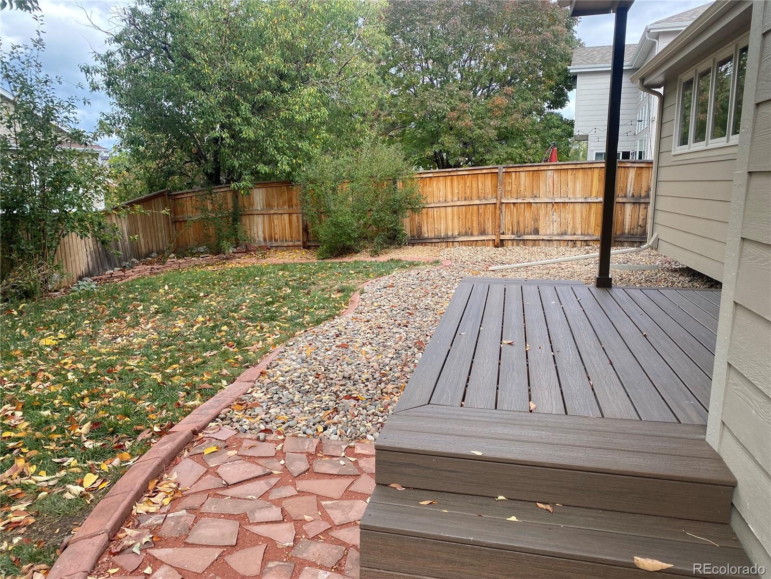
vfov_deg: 53.1
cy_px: 290
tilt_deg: -9.2
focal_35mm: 26
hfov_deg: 67.3
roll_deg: +0.2
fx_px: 579
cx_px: 386
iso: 32
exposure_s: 1/456
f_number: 1.8
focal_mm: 4.25
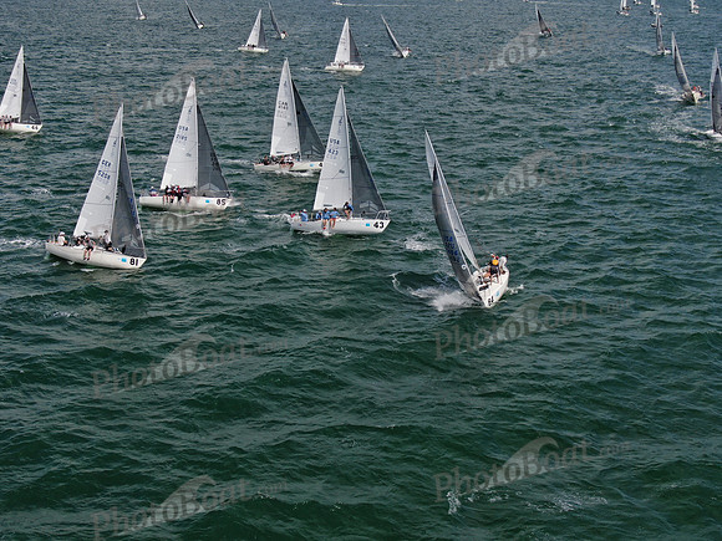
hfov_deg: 39.7
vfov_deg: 30.3
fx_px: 1001
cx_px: 361
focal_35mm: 48
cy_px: 270
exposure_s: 1/1250
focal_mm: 8.6
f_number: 3.8
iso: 100
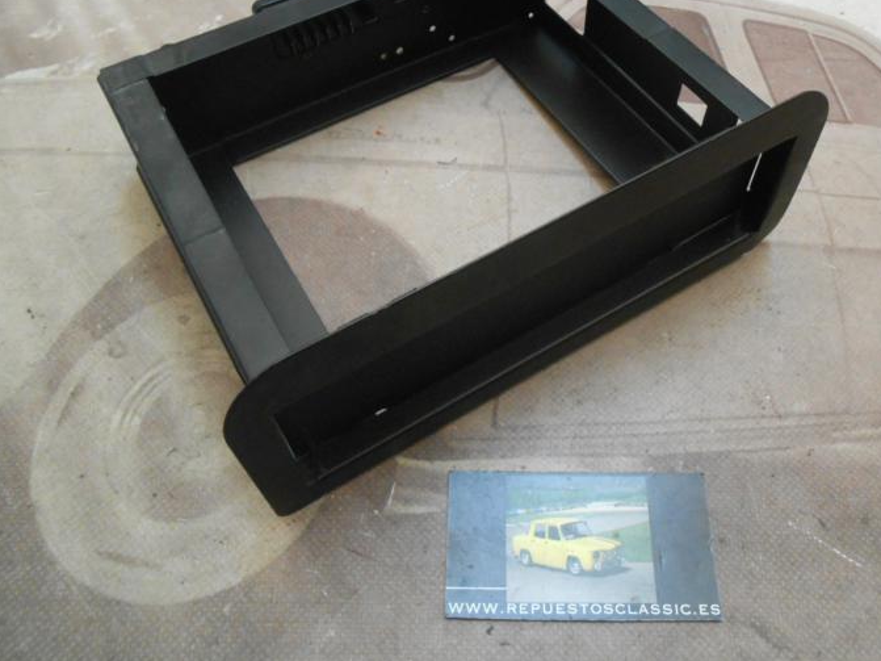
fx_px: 789
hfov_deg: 58.2
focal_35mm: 31
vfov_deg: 45.2
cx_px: 499
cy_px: 272
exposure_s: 1/25
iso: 400
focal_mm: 4.6
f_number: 3.5
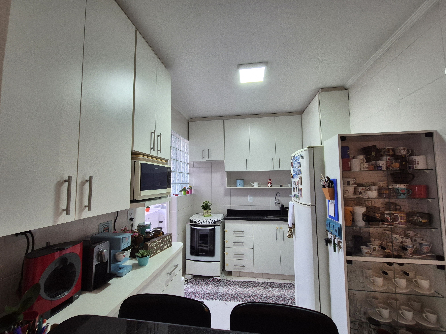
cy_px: 167
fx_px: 167
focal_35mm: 13
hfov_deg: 106.2
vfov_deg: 89.9
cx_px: 223
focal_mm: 2.2
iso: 320
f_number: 2.2
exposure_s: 1/60
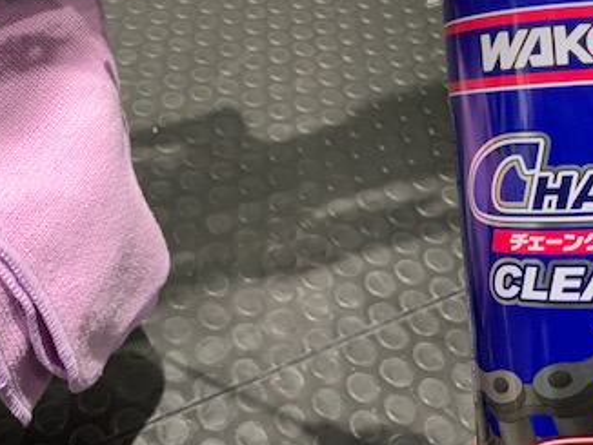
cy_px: 58
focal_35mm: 51
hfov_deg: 37.3
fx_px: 874
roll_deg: -9.1
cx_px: 238
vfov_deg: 27.7
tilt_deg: -38.3
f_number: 1.8
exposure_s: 1/50
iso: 125
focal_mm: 4.25
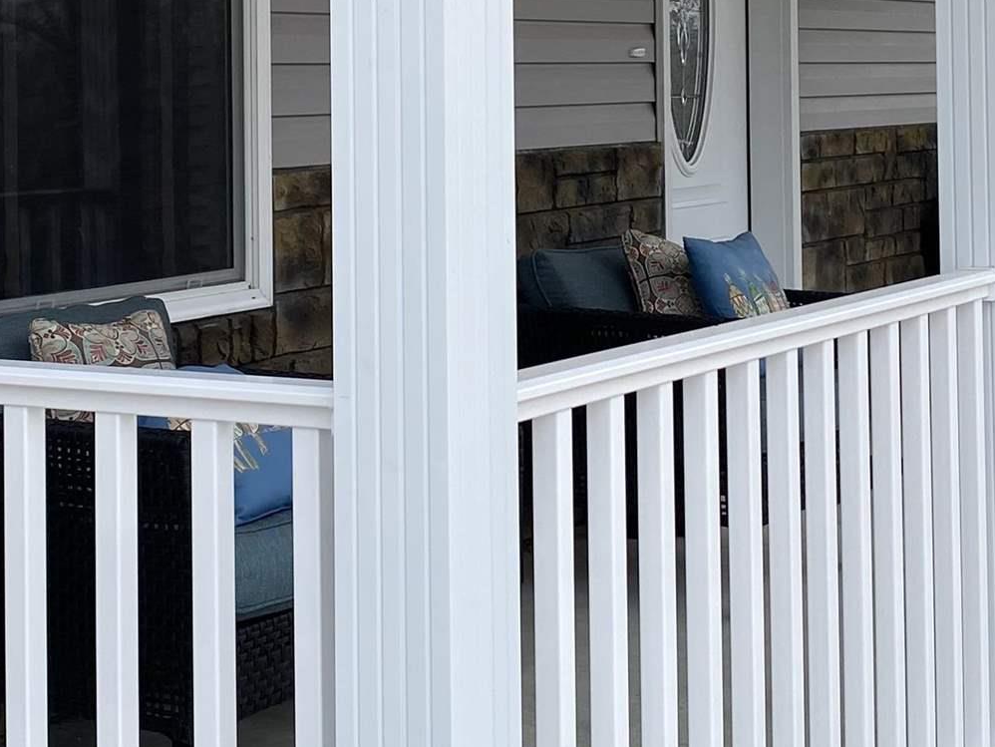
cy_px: 58
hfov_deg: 24.4
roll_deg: +0.7
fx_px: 2300
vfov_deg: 18.1
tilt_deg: +1.0
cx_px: 458
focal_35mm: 80
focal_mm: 4.25
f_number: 1.8
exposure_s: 1/957
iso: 32
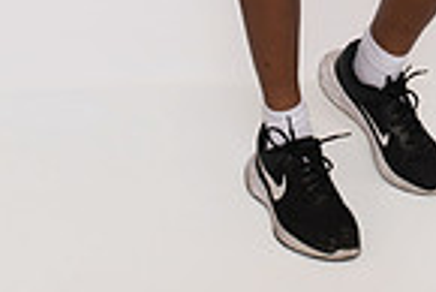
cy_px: -367
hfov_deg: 17.2
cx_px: 319
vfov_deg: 10.3
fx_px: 1431
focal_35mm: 118
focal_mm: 38
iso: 640
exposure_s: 1/320
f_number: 8
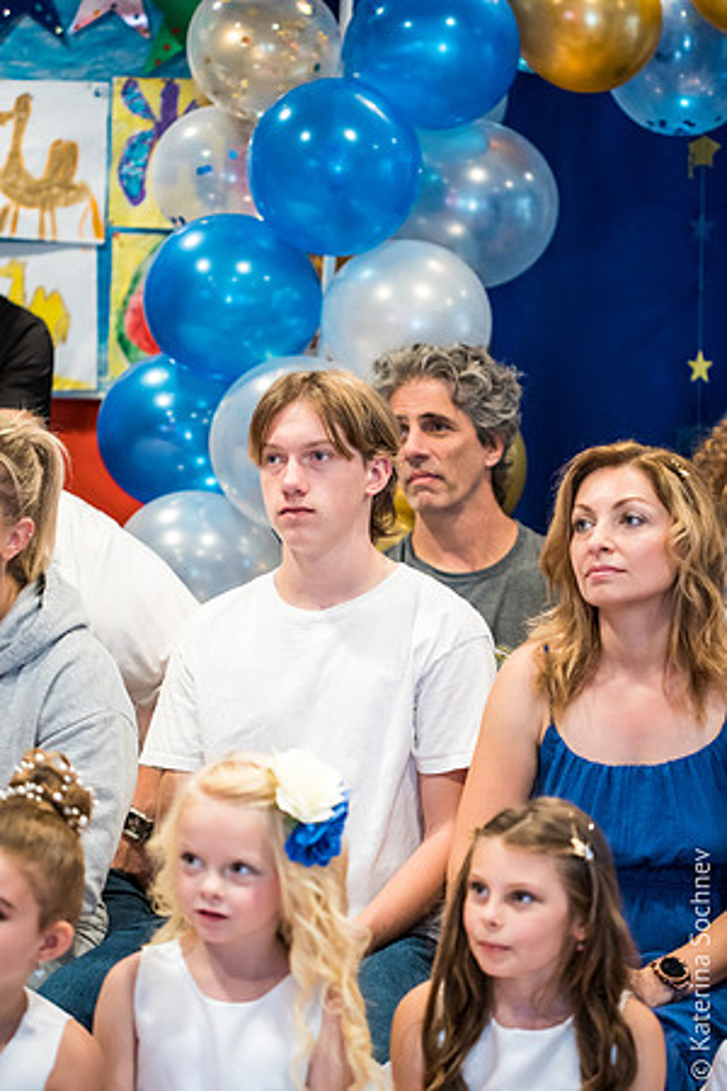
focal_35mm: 100
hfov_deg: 13.7
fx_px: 3029
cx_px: 364
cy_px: 546
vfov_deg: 20.4
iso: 1600
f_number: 2.8
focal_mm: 100
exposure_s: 1/80
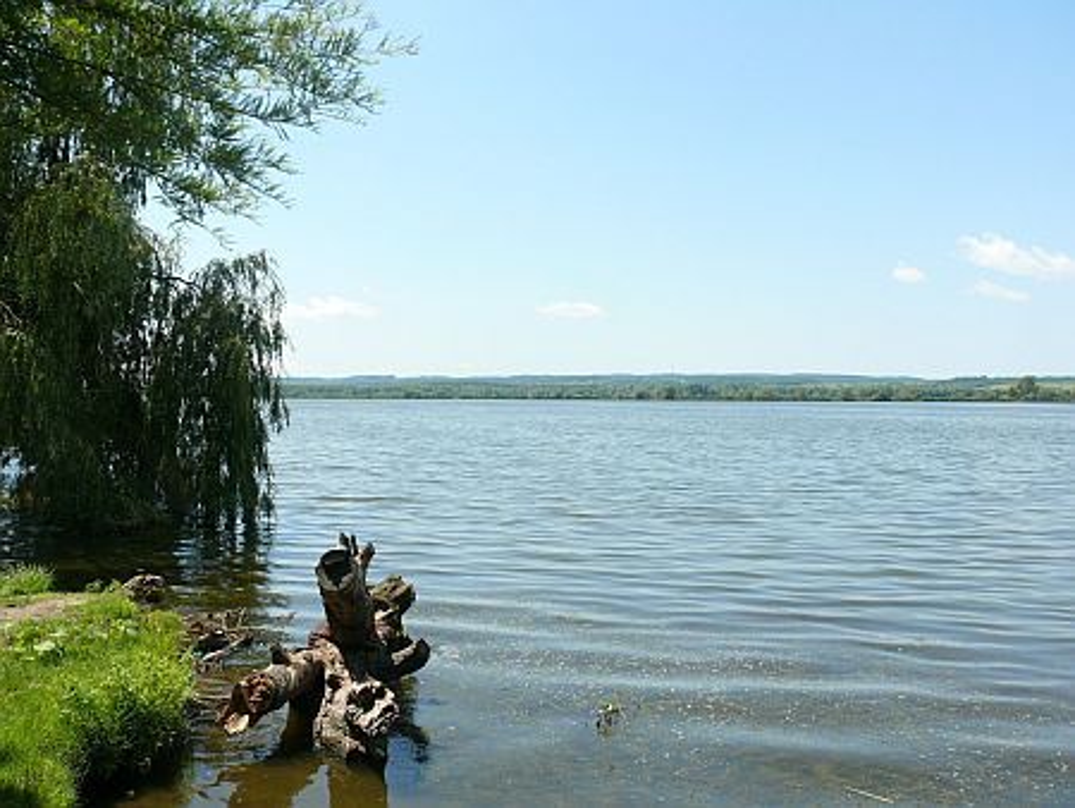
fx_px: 1088
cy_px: 404
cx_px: 538
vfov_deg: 40.7
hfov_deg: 52.6
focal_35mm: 35
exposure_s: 1/400
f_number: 5.6
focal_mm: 7.4
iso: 100
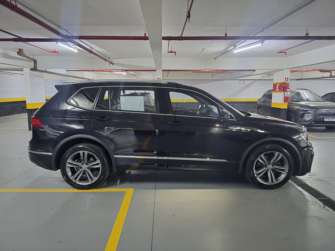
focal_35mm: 23
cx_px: 168
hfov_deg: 73.9
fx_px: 223
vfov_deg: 58.9
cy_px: 126
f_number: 1.7
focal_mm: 6.3
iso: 2000
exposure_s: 1/24
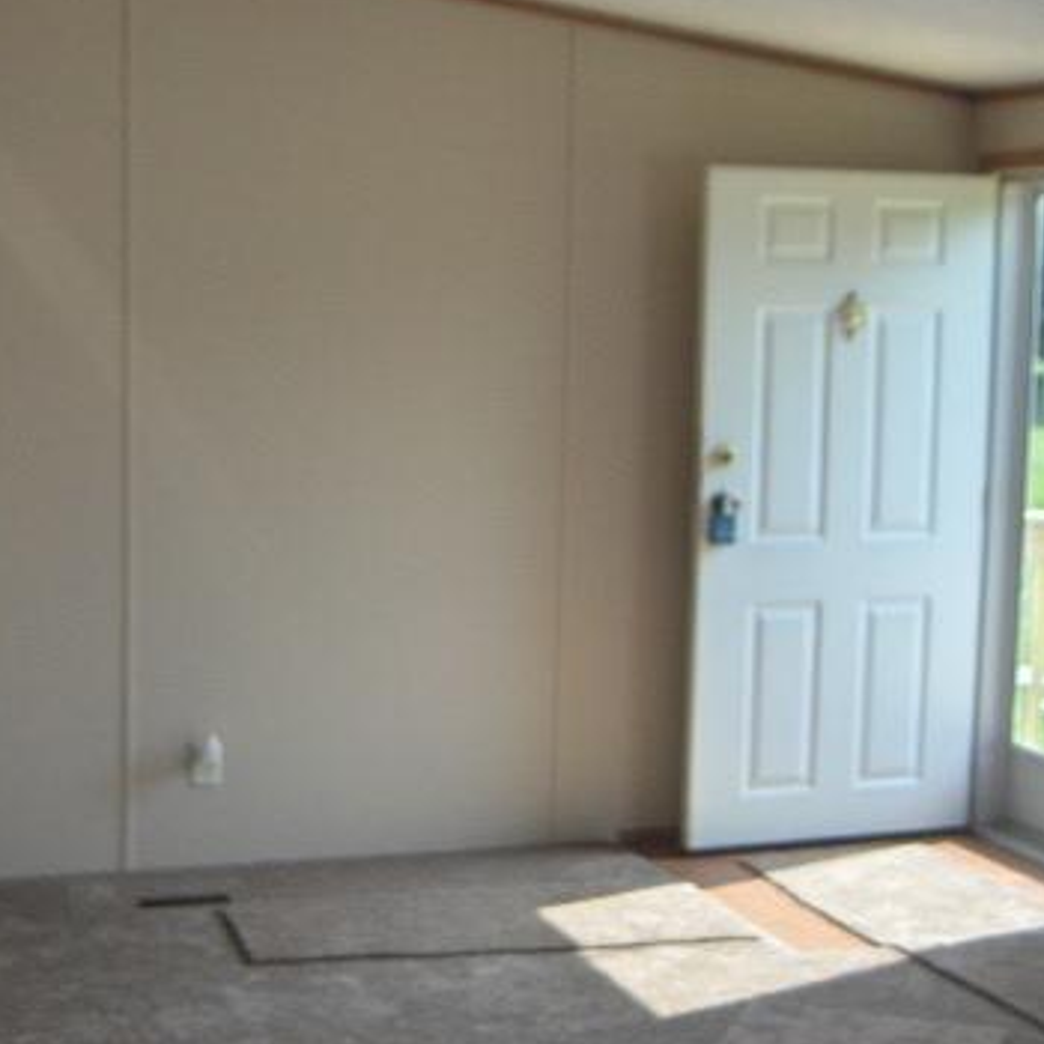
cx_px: 298
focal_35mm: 63
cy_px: 552
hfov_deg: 27.0
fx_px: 2150
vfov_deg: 27.3
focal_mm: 8
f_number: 2.8
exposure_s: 1/341
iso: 100
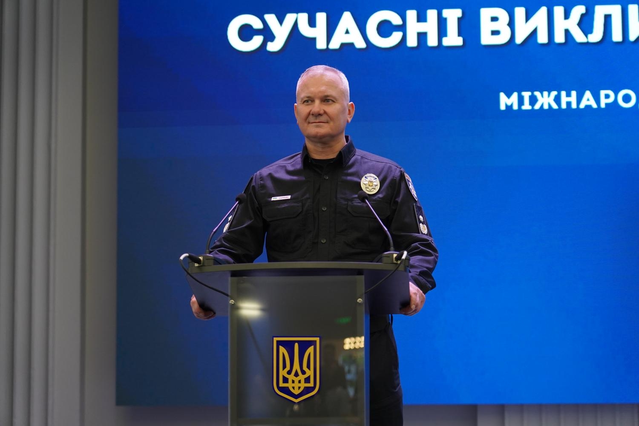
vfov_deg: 15.9
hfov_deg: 23.6
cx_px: 320
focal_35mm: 86
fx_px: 1526
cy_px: 213
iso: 2500
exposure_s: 1/160
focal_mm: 86
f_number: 4
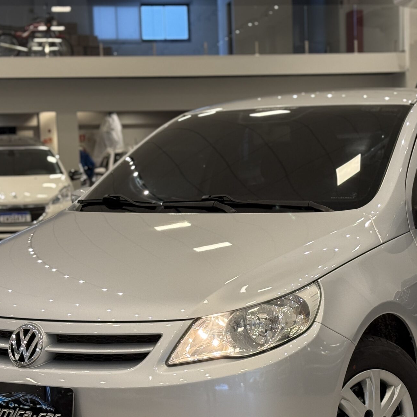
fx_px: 1145
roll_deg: +1.9
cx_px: 246
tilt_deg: -5.8
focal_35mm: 84
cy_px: 273
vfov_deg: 20.6
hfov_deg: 20.6
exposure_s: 1/60
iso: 160
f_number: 1.78
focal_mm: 6.76
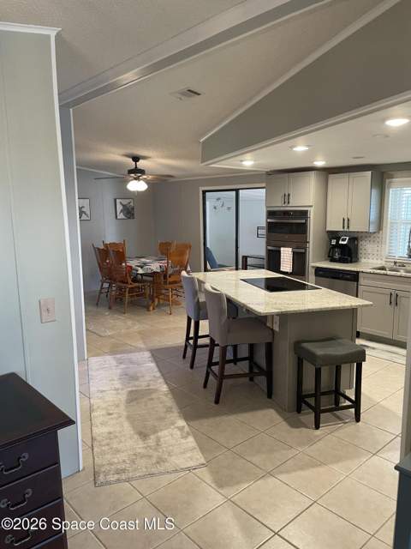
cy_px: 274
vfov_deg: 67.3
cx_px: 206
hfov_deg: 53.1
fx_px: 412
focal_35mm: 26
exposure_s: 1/60
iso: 160
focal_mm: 4.2
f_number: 1.6
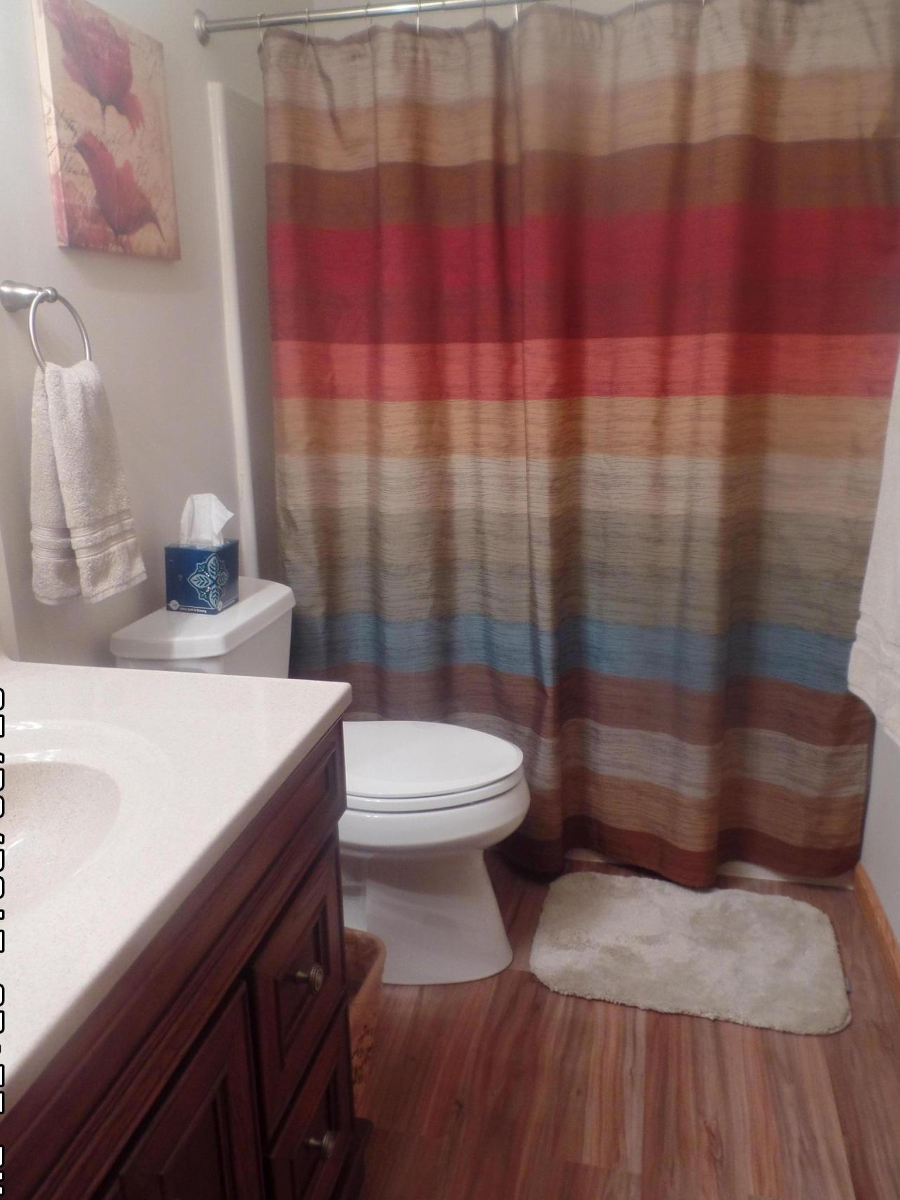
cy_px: 592
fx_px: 936
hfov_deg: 51.3
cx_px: 437
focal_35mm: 27
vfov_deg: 65.3
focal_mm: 4.1
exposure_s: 1/30
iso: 200
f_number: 2.8
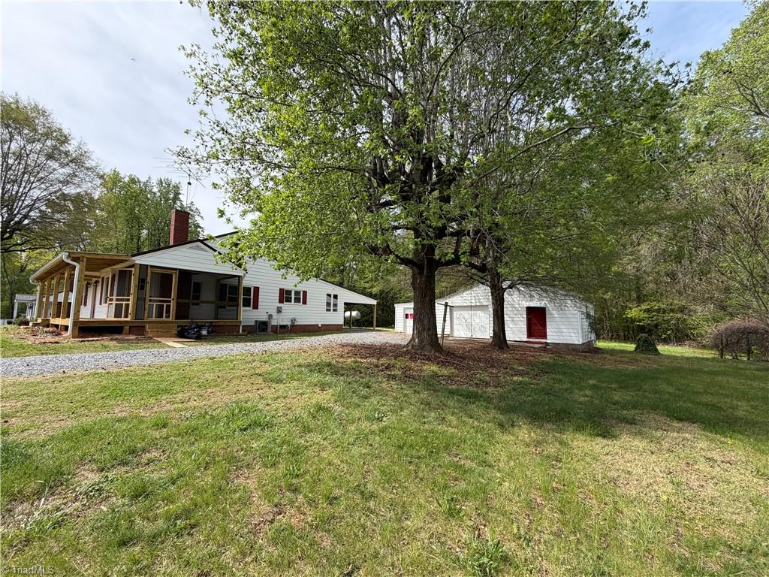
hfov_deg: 102.1
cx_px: 384
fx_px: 311
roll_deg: -0.3
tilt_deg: +4.9
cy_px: 288
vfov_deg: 85.7
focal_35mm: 14
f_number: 2.2
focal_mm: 2.22
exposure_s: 1/679
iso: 40
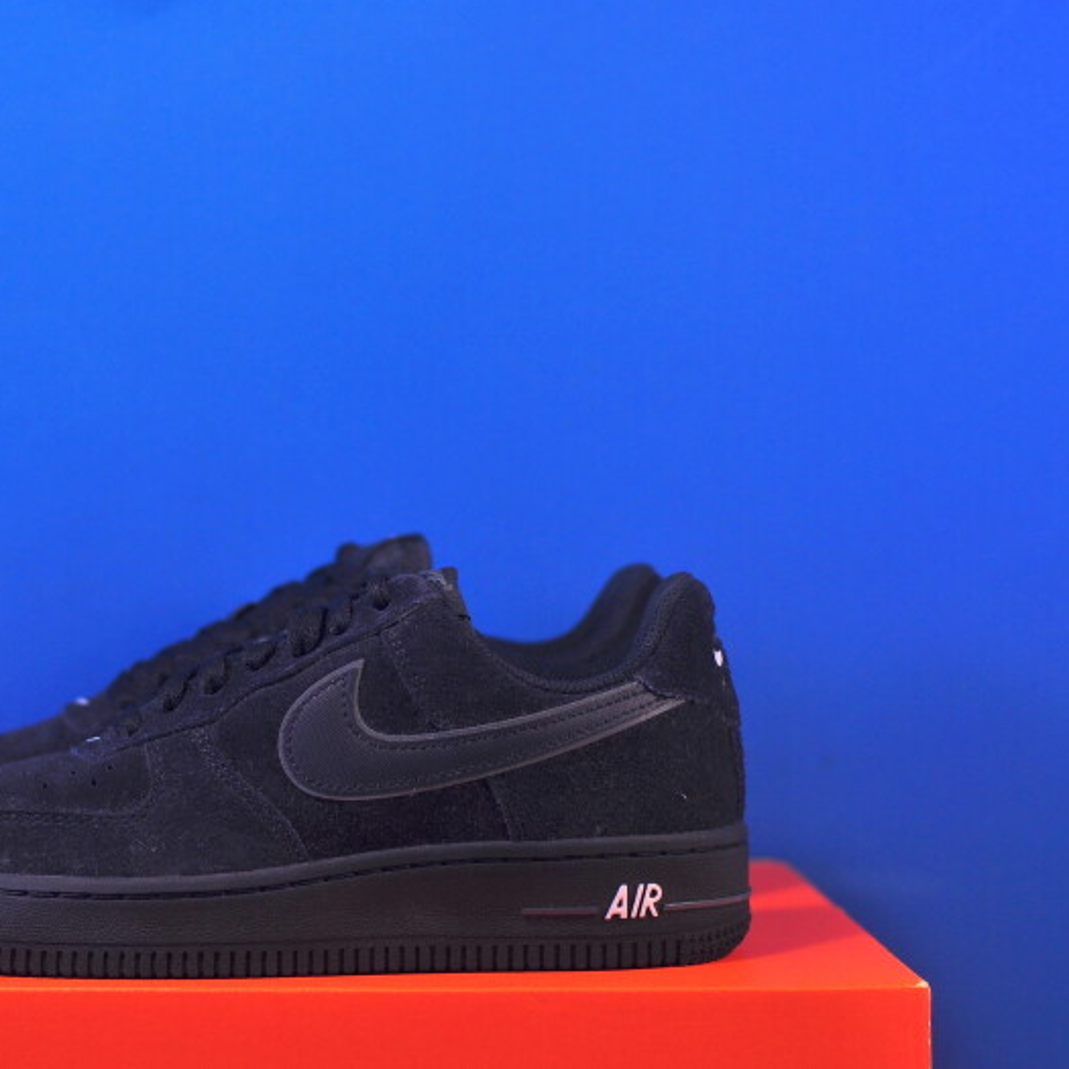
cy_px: 530
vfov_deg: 17.9
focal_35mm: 97
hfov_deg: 17.8
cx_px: 295
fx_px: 3389
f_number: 2.5
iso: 250
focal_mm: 50
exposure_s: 1/320
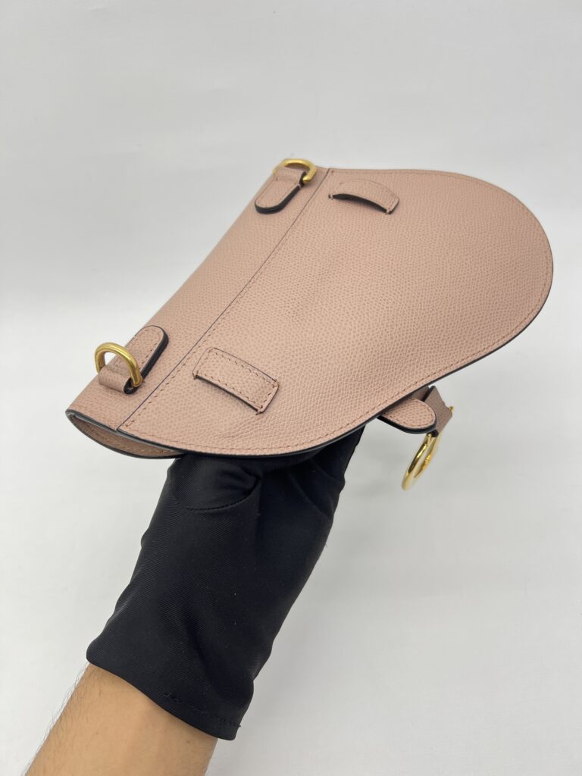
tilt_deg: -46.8
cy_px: 388
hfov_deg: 53.1
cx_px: 291
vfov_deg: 67.3
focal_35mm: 26
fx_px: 583
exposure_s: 1/100
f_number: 1.5
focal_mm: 5.7
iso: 40
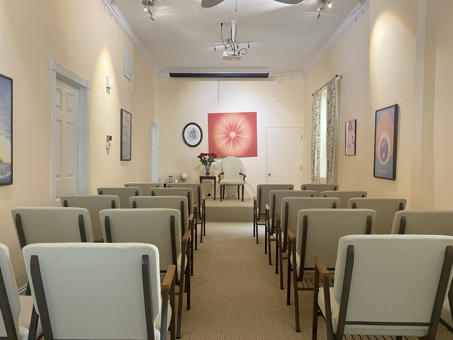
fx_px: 353
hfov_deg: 65.3
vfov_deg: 51.3
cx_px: 220
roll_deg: -0.5
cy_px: 175
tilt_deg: -2.8
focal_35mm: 27
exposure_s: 1/60
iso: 200
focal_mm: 4.25
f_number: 1.8
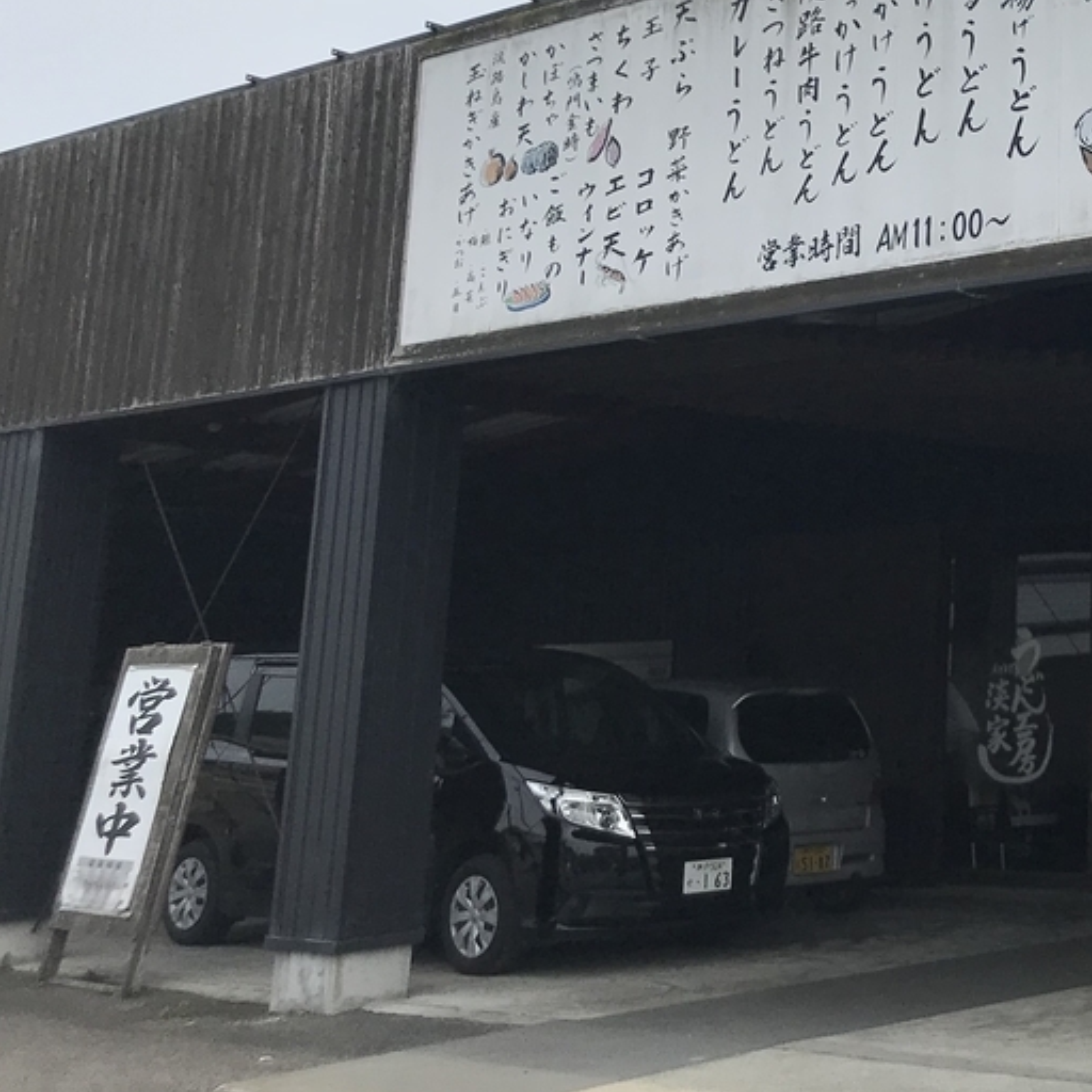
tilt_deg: +14.0
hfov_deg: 26.6
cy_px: 203
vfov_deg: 28.8
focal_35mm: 58
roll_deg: +0.6
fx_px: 2070
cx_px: 1278
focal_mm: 3.99
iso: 20
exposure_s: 1/3425
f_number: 1.8
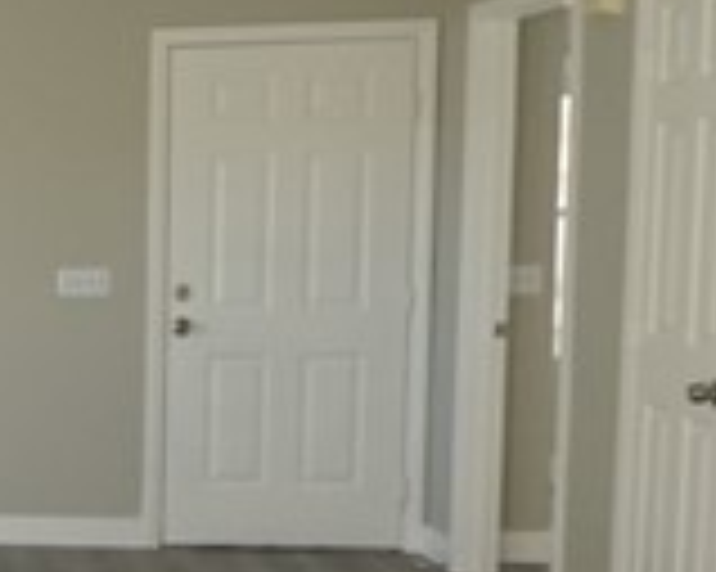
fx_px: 1631
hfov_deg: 20.0
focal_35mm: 77
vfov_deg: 19.8
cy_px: 378
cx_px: -464
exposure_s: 1/125
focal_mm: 12
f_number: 7.1
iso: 1000
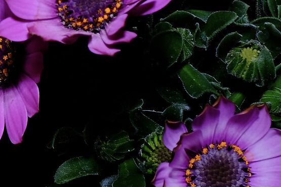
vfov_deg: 6.0
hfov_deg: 8.7
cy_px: -42
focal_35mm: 229
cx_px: -186
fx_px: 1787
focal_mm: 35
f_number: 16
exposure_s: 1/250
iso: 320
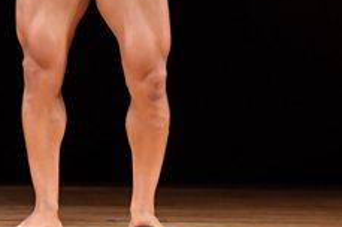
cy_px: -91
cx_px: 69
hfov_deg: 2.7
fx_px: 7229
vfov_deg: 1.8
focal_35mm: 762
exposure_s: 1/400
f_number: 5.6
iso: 4000
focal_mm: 150
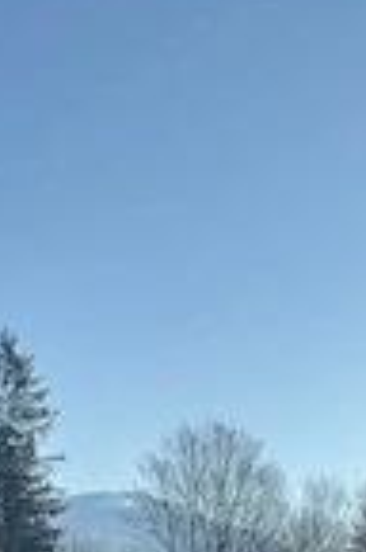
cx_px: 240
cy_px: 708
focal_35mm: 95
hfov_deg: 14.3
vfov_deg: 19.8
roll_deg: -0.2
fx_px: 1456
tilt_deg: -1.8
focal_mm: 6.76
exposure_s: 1/7937
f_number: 1.78
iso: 100
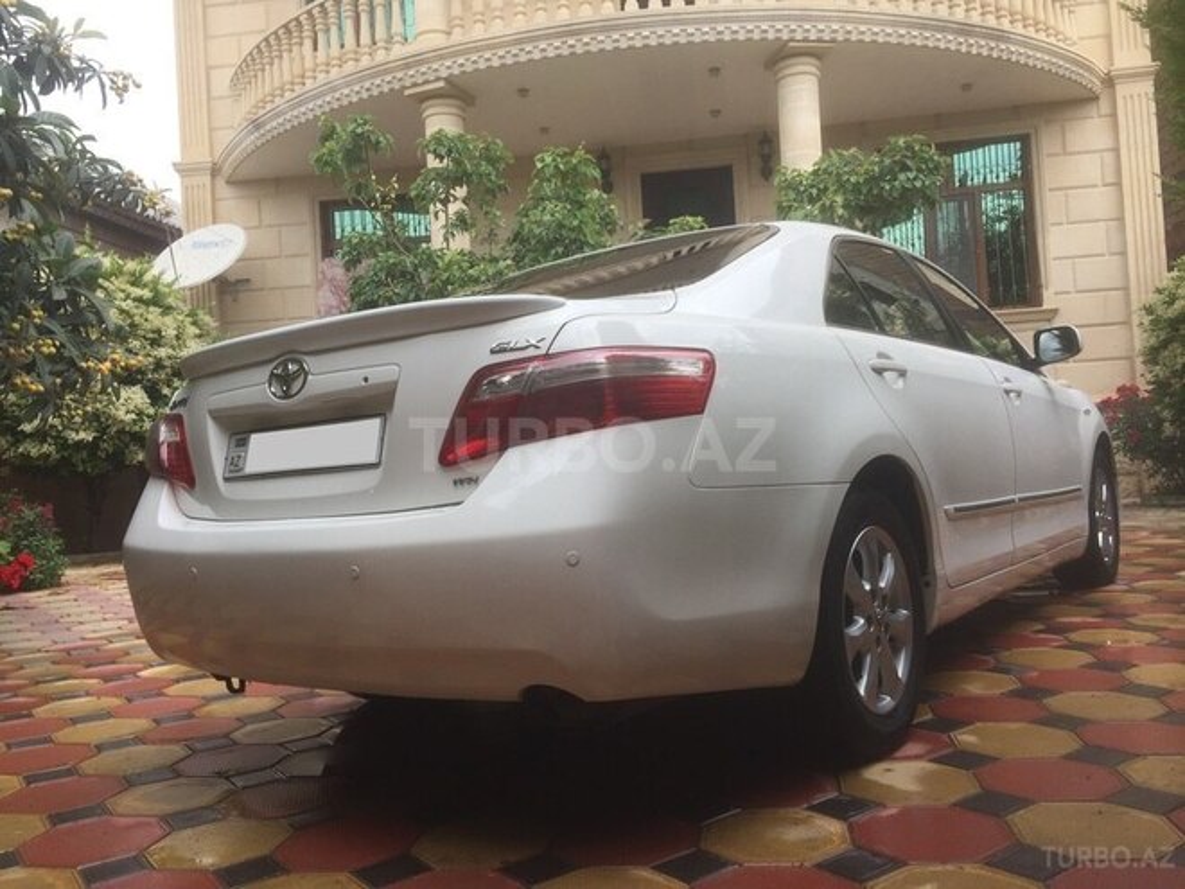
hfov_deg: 61.7
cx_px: 592
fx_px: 993
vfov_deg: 48.2
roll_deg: +3.1
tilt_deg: +1.4
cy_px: 444
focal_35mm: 29
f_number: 2.2
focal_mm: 4.15
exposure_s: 1/791
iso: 32
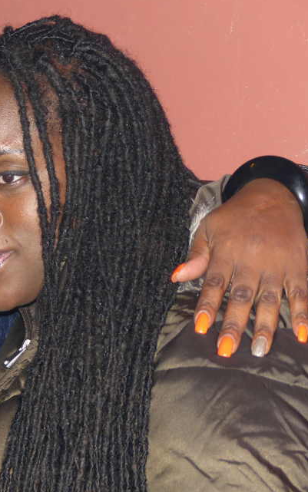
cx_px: -73
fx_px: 2308
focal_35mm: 172
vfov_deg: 12.2
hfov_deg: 7.6
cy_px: 228
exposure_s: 1/60
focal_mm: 18.7
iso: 160
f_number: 2.8
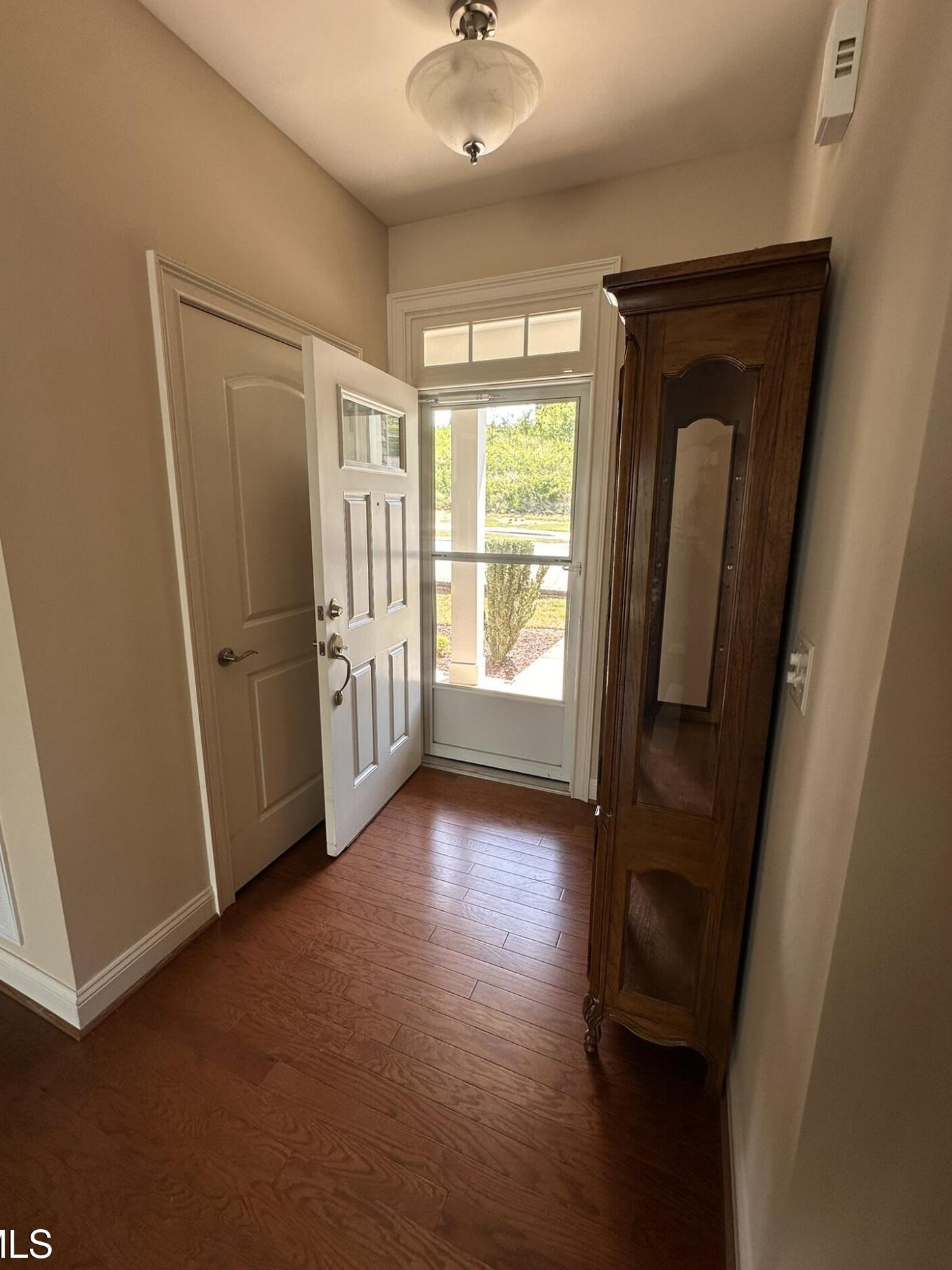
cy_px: 626
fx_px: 550
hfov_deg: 81.7
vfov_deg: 98.2
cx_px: 454
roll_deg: -1.2
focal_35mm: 15
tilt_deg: -11.1
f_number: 2.2
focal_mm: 2.22
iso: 40
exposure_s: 1/99
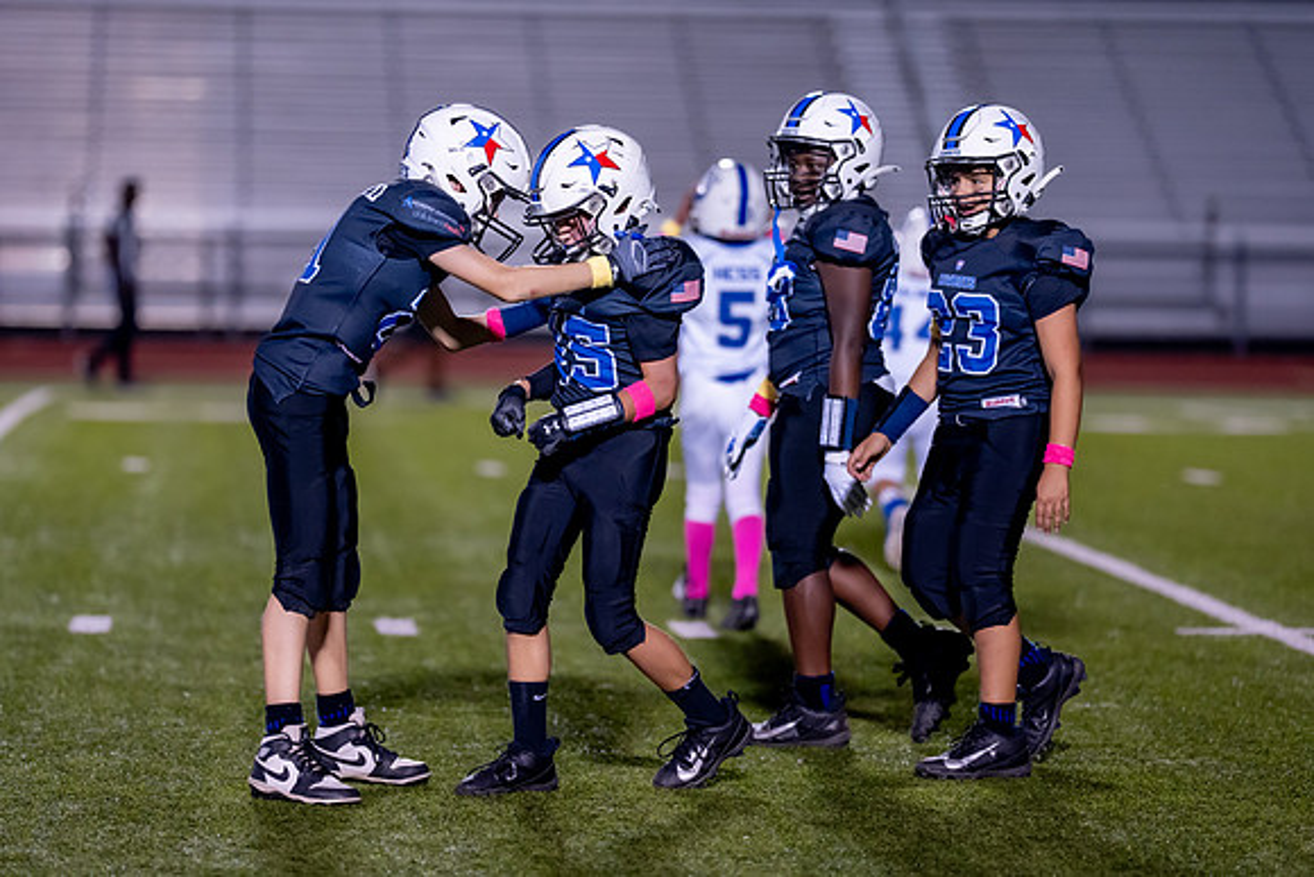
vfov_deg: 8.0
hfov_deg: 12.0
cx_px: 577
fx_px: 6270
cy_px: 399
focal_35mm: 172
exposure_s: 1/1000
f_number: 1.8
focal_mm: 135
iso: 1600
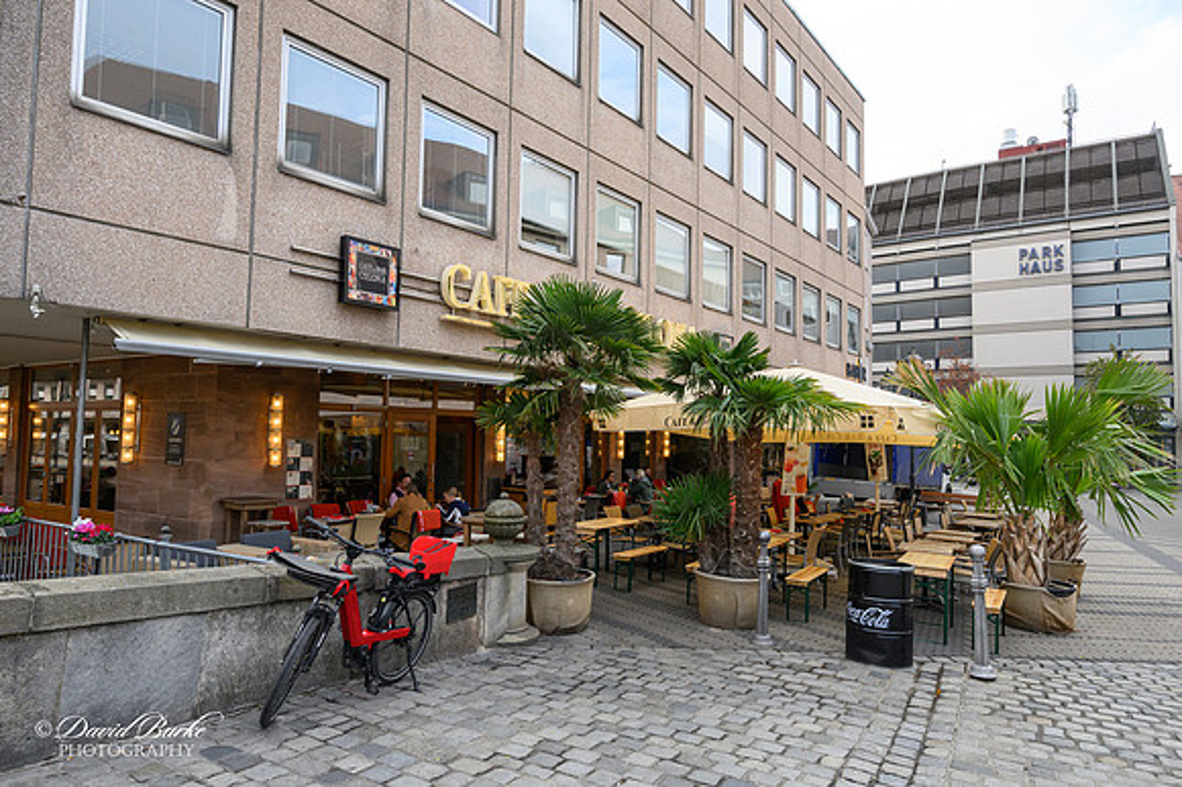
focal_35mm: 22
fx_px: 722
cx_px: 591
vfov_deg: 57.2
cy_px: 394
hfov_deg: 78.6
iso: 720
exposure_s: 1/250
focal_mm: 15
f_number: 8
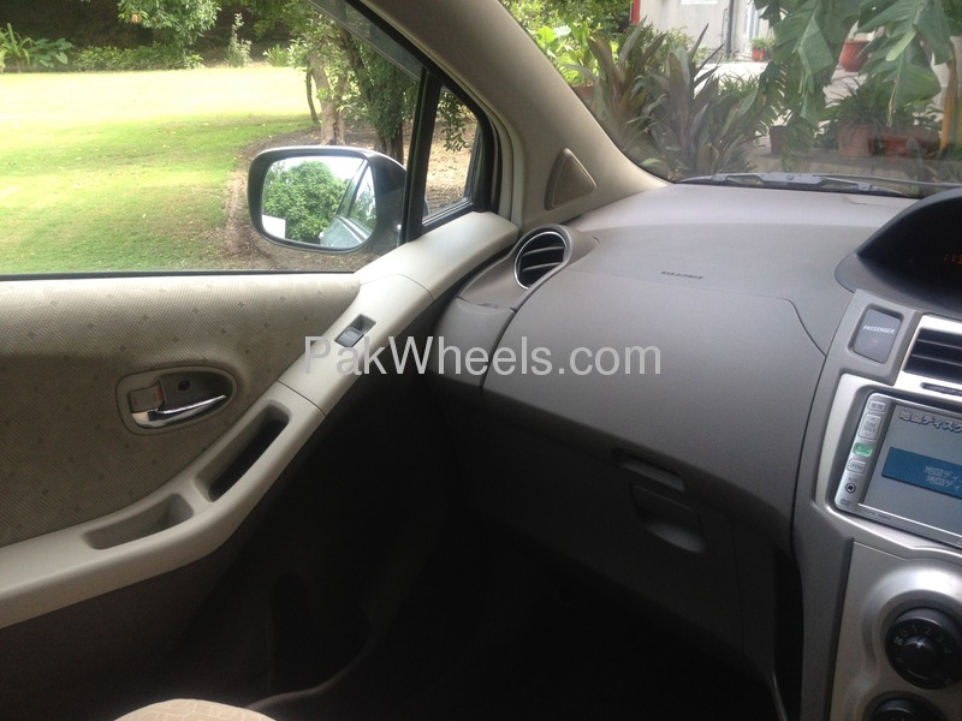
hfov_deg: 52.6
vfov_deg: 40.7
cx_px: 481
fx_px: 973
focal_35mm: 35
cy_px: 360
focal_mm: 4.28
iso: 100
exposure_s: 1/120
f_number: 2.4
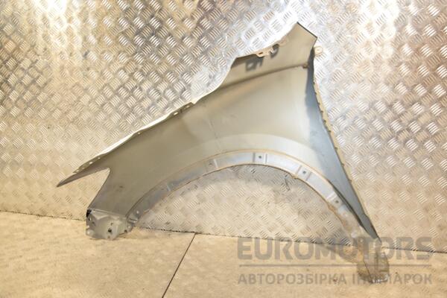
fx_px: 391
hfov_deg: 59.5
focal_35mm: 32
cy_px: 149
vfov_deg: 41.7
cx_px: 224
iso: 800
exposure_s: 1/200
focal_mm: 21
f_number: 5
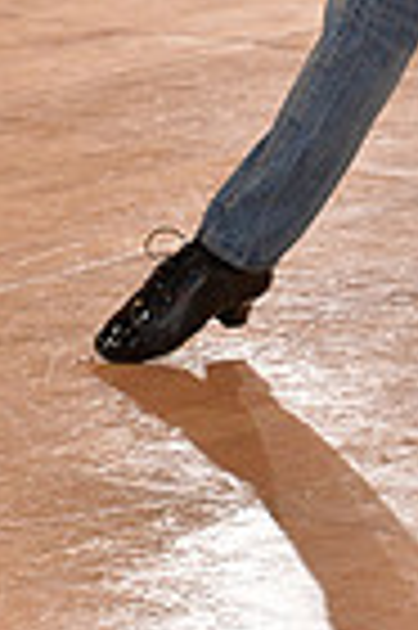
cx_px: -79
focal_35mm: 352
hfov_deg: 3.9
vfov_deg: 5.8
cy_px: -392
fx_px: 6145
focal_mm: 85
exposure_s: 1/250
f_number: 5.6
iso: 1600
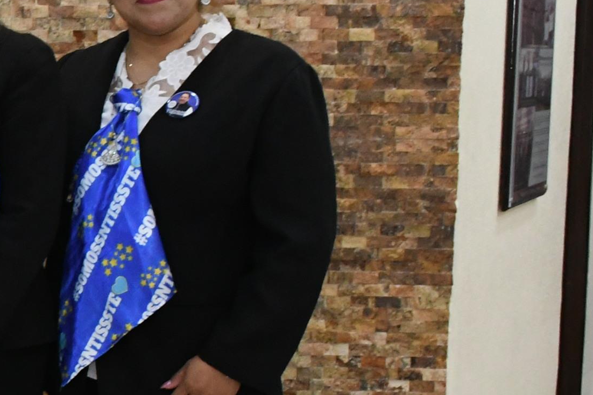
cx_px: -489
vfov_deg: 11.0
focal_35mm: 125
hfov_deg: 14.4
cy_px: 276
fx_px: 2059
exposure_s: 1/100
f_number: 6.3
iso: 2500
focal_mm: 22
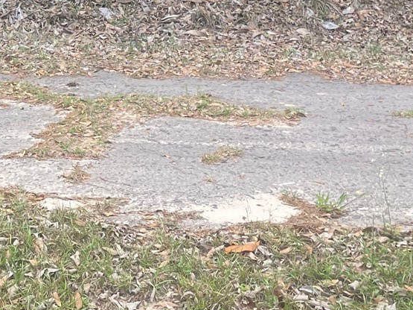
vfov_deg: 14.1
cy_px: -196
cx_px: -41
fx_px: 1145
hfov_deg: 19.6
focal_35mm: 96
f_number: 1.6
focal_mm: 4.2
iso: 32
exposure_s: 1/130
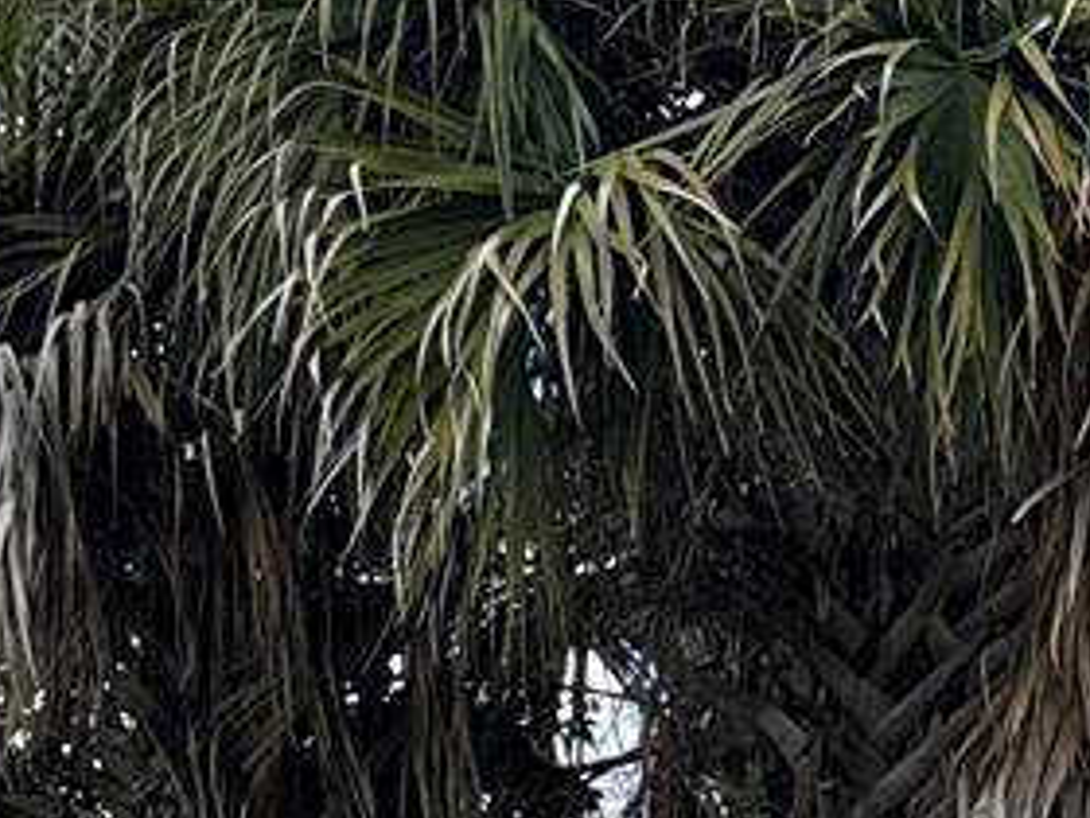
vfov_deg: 9.9
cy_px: 1733
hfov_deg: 12.1
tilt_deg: -1.2
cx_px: -1366
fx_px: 4314
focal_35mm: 137
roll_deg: -1.2
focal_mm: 6.76
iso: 100
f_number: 1.78
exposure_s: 1/2232
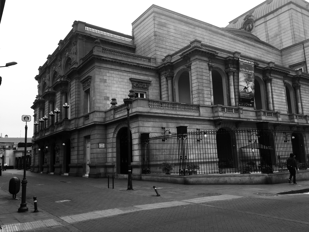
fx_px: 259
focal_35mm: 29
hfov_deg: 61.7
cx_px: 154
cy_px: 116
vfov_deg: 48.2
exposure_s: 1/155
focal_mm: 4.15
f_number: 2.2
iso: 32
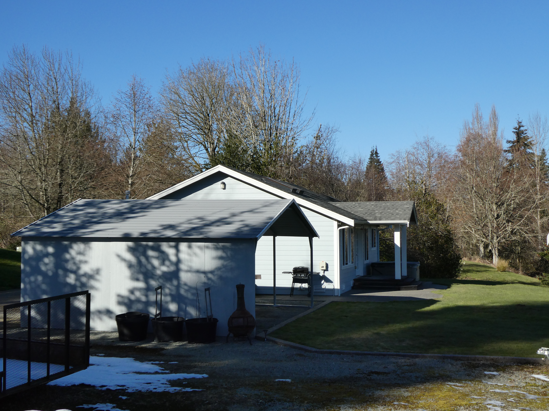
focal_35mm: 47
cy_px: 206
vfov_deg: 30.9
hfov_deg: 40.4
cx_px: 274
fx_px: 745
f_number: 4
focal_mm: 8.4
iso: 80
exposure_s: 1/800
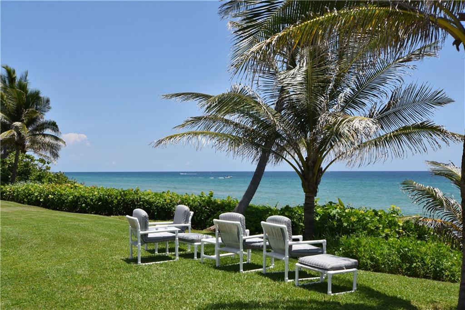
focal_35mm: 36
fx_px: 465
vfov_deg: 36.8
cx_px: 232
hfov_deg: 53.1
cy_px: 155
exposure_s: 1/250
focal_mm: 24
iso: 200
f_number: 13
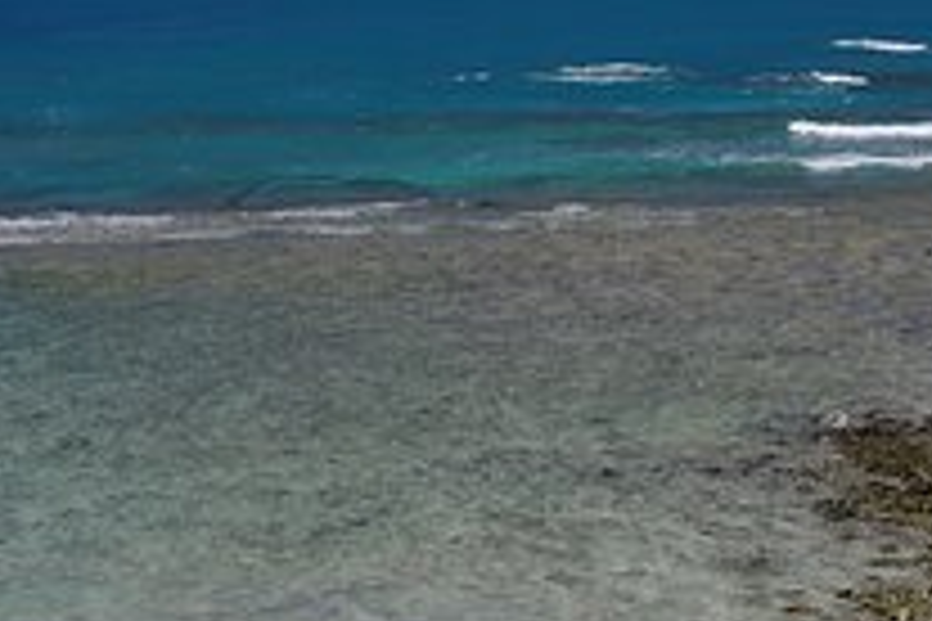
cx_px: 1004
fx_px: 3553
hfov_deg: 14.6
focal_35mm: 137
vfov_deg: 10.0
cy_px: 146
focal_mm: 37
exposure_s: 1/125
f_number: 14
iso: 200
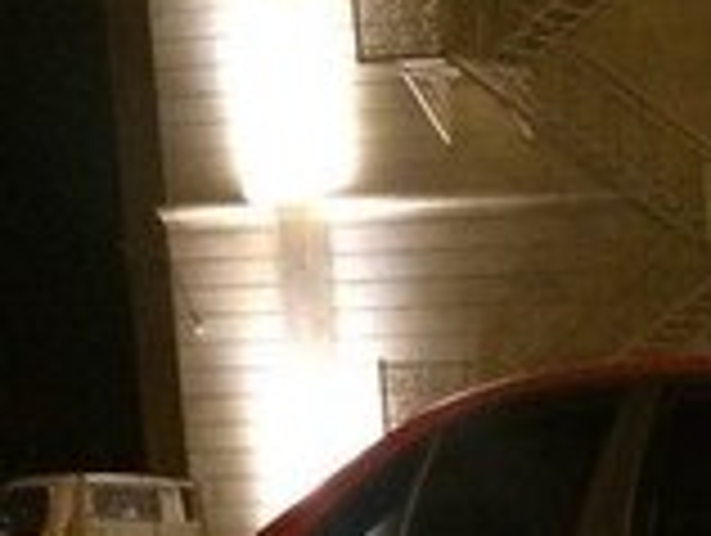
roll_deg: +2.3
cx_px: 1269
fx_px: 2489
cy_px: 809
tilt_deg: -9.3
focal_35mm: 121
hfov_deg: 14.4
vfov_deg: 11.7
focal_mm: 4.15
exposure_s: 1/25
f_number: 2.2
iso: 320
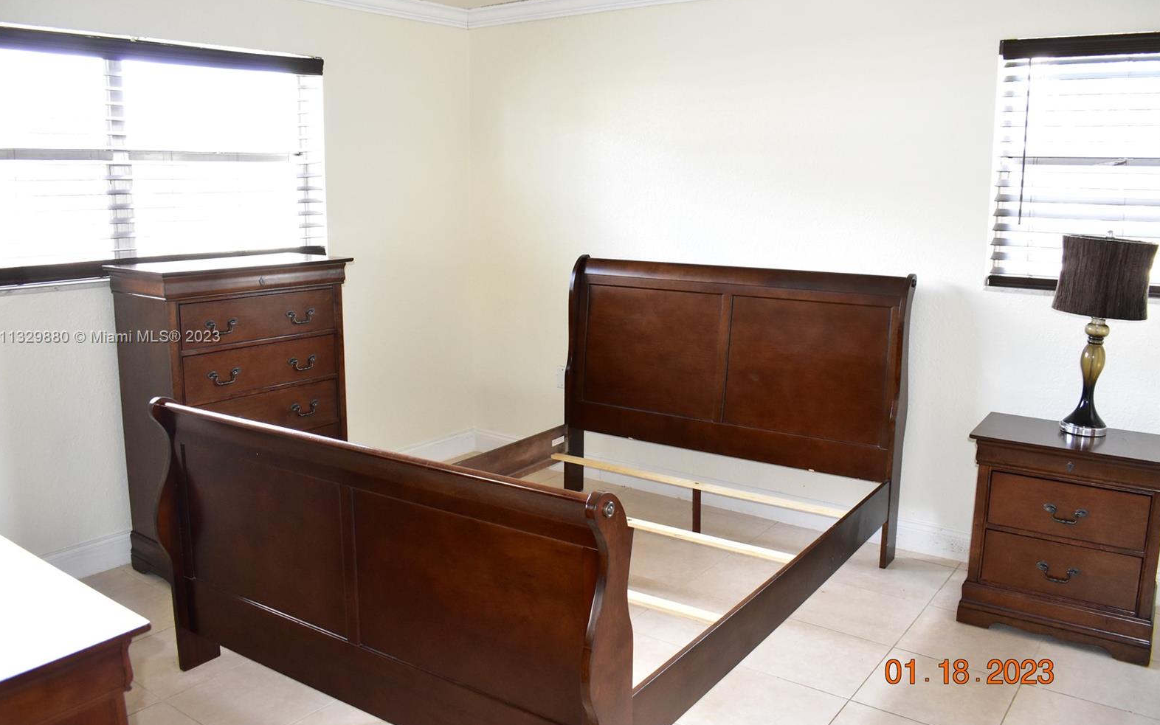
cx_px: 575
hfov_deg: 66.5
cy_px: 338
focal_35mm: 28
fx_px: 885
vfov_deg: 44.5
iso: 2000
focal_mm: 18
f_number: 5
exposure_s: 1/60
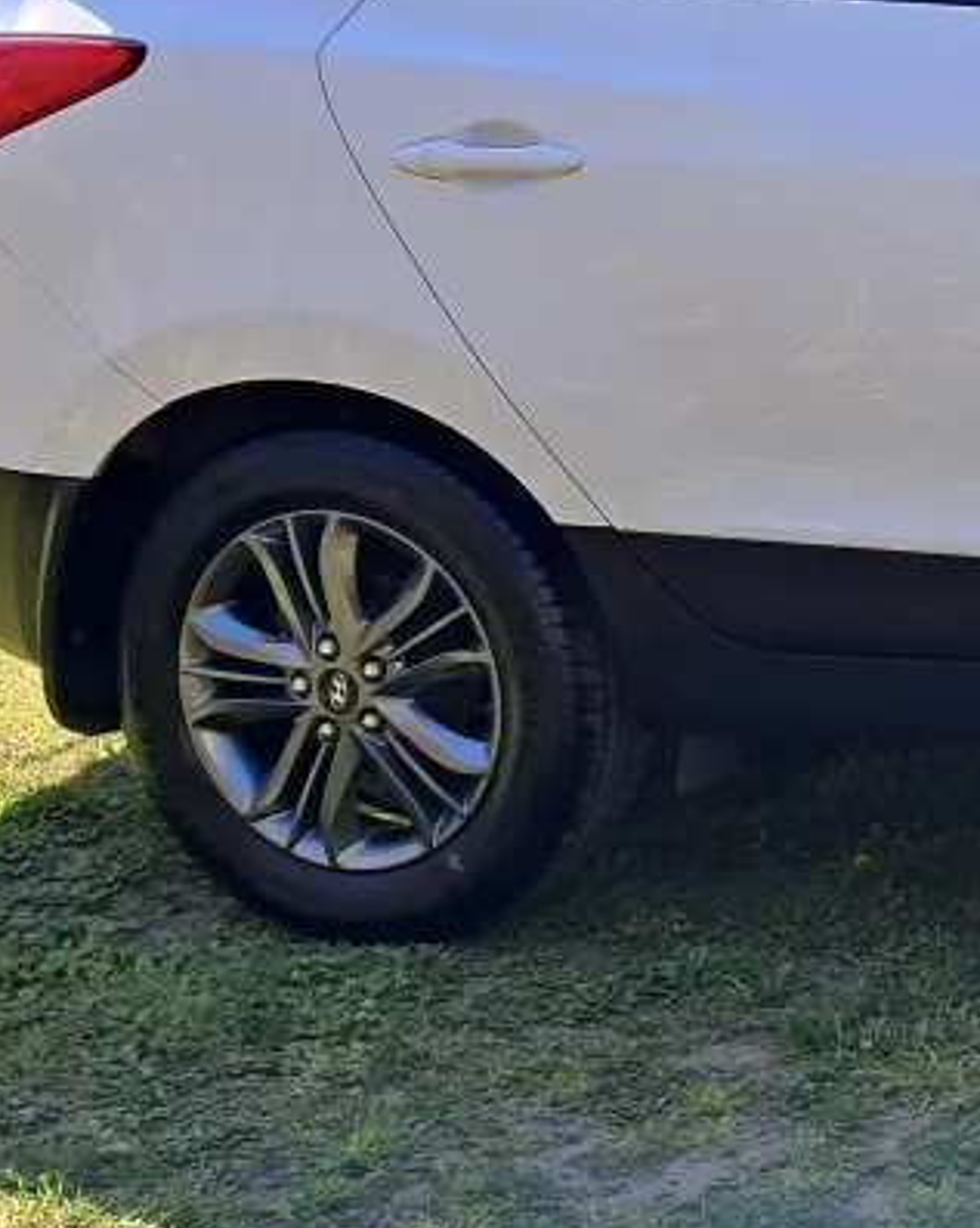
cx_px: 1502
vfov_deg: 22.2
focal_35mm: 85
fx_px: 3085
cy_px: 229
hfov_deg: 16.4
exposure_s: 1/321
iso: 50
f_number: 1.8
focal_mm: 4
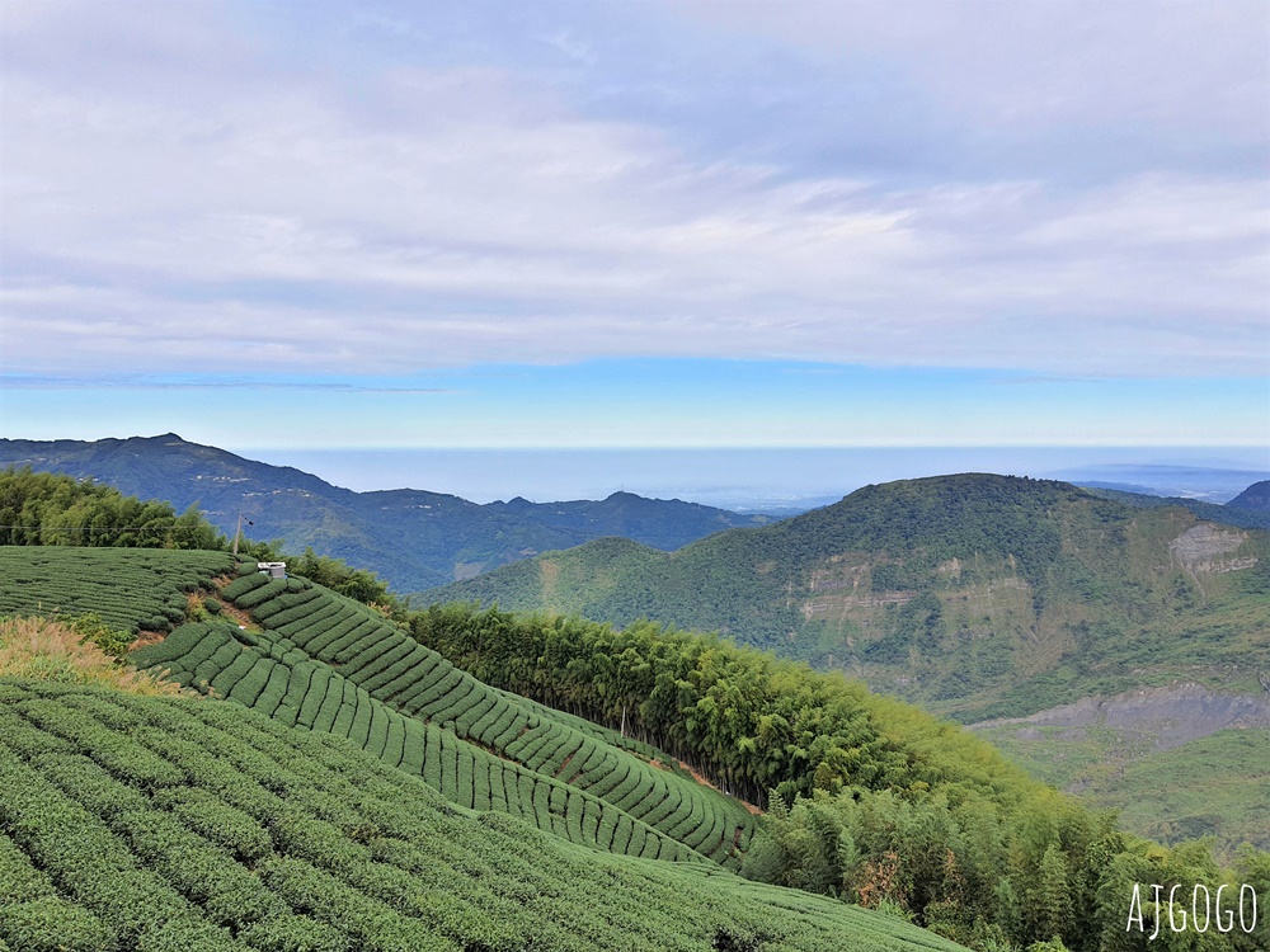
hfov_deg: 67.3
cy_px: 476
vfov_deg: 53.1
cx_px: 635
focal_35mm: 26
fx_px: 954
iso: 50
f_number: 1.7
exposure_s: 1/1608
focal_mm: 4.32
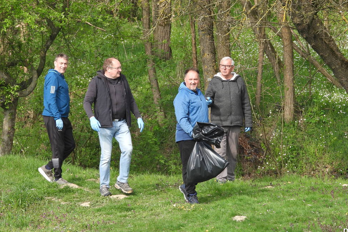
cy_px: 86
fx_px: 4910
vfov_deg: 2.7
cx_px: 209
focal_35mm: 508
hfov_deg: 4.1
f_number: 5
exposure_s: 1/200
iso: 100
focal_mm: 71.9
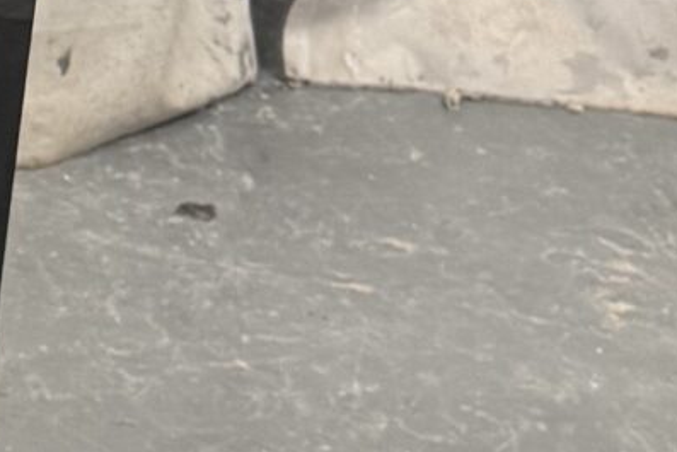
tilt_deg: -23.3
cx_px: -923
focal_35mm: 161
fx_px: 3029
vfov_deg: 8.5
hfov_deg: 10.9
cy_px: 32
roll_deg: +1.7
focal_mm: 6.76
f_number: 1.78
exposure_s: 1/50
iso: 250
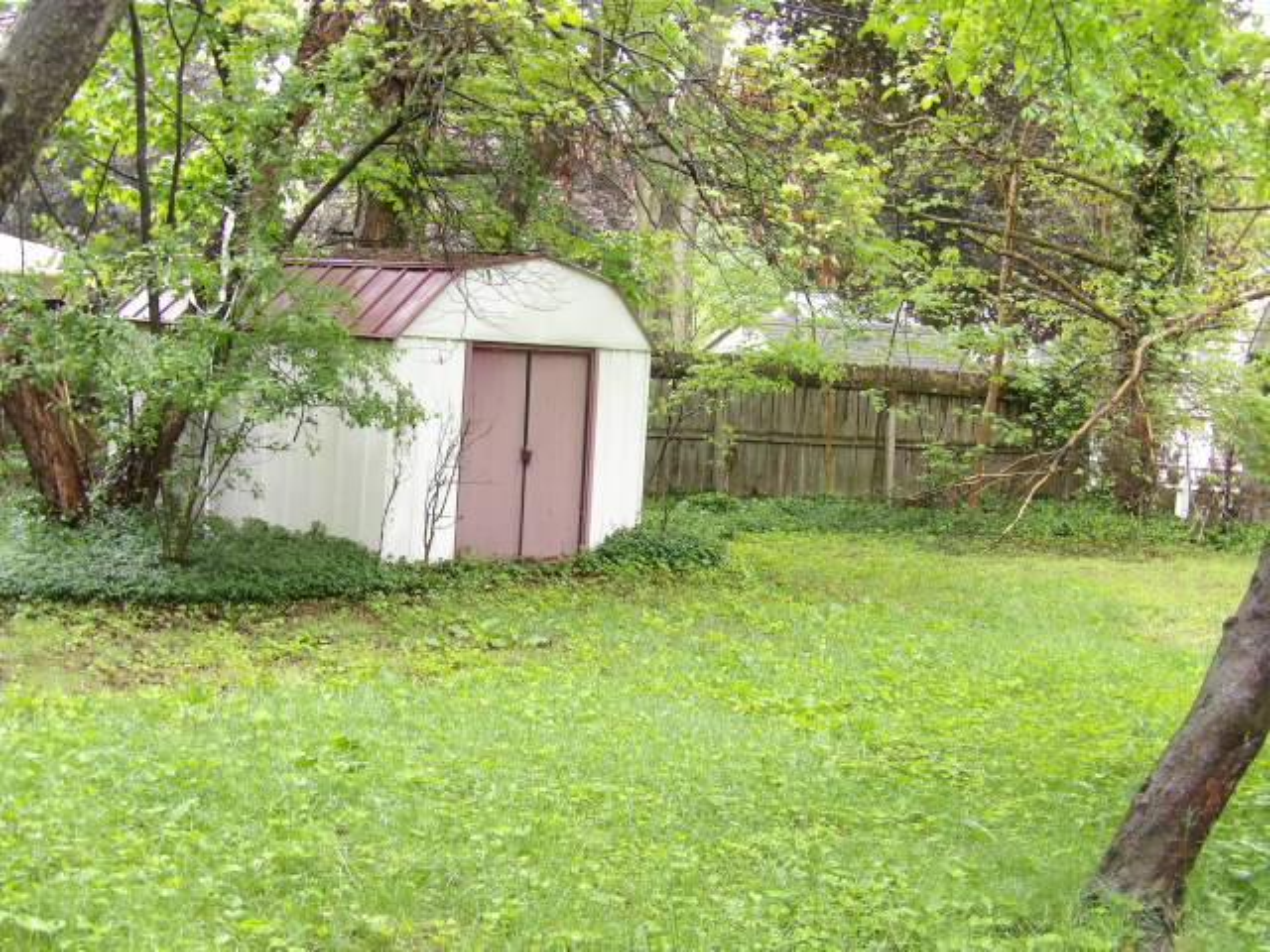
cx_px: 635
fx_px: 1688
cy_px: 476
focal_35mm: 46
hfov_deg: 41.2
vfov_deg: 31.5
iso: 100
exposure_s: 1/35
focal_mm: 8.2
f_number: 3.8
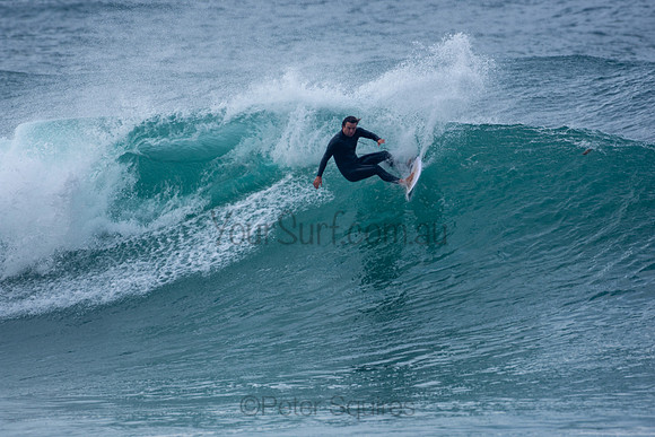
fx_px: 13102
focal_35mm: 720
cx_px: 328
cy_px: 218
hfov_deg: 2.9
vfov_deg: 1.9
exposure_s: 1/400
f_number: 5.6
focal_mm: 480
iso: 100
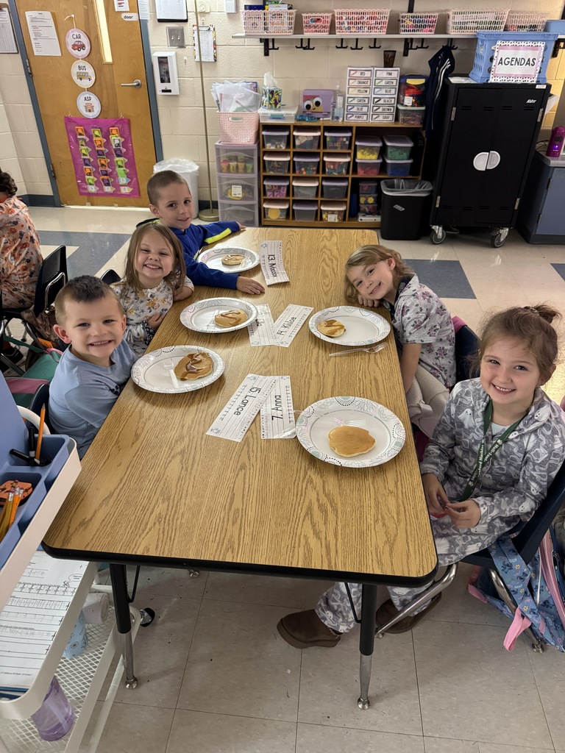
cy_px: 376
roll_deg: +0.0
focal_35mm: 24
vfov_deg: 71.6
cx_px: 282
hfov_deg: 56.8
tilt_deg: -34.7
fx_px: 522
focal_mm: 6.76
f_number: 1.78
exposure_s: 1/40
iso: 640
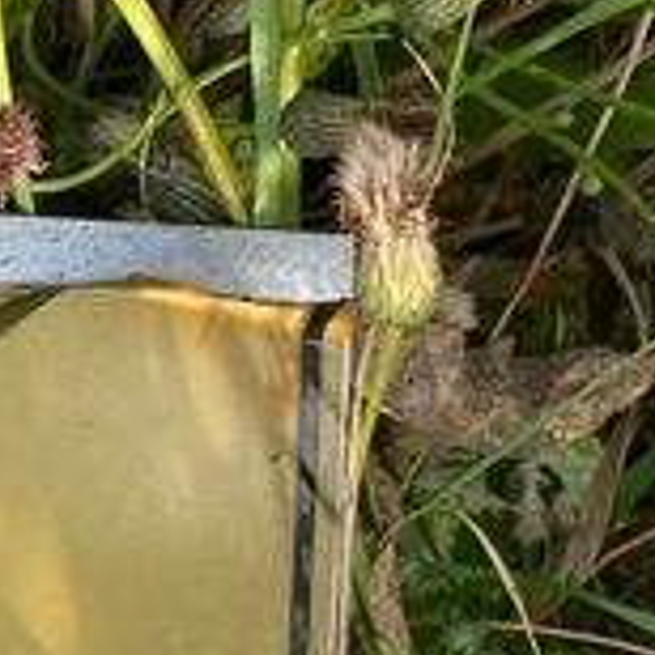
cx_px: -791
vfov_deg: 14.5
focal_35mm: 119
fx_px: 2548
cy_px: 604
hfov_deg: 12.3
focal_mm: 4.25
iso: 32
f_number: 1.8
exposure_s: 1/149
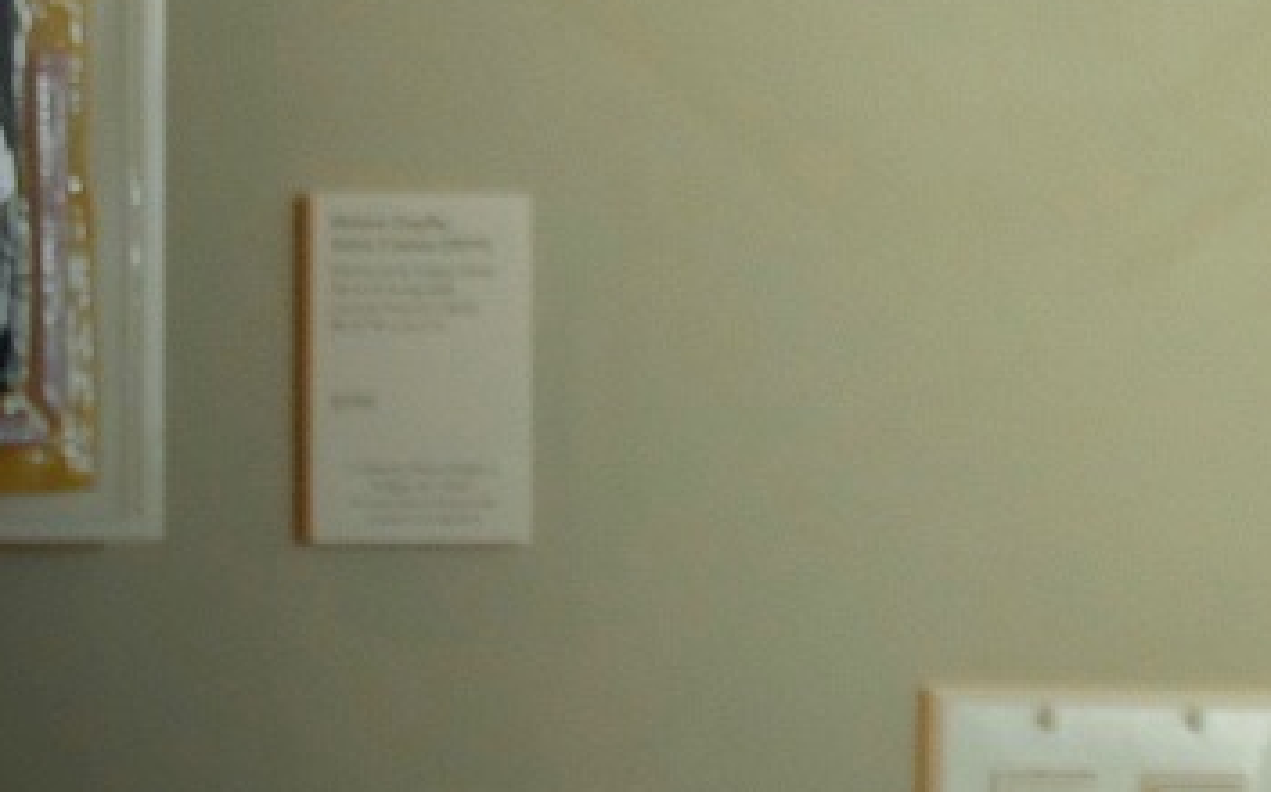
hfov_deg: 5.3
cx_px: 2726
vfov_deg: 3.4
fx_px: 13325
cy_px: -918
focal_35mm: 385
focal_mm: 50
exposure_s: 1/56
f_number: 2.8
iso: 800
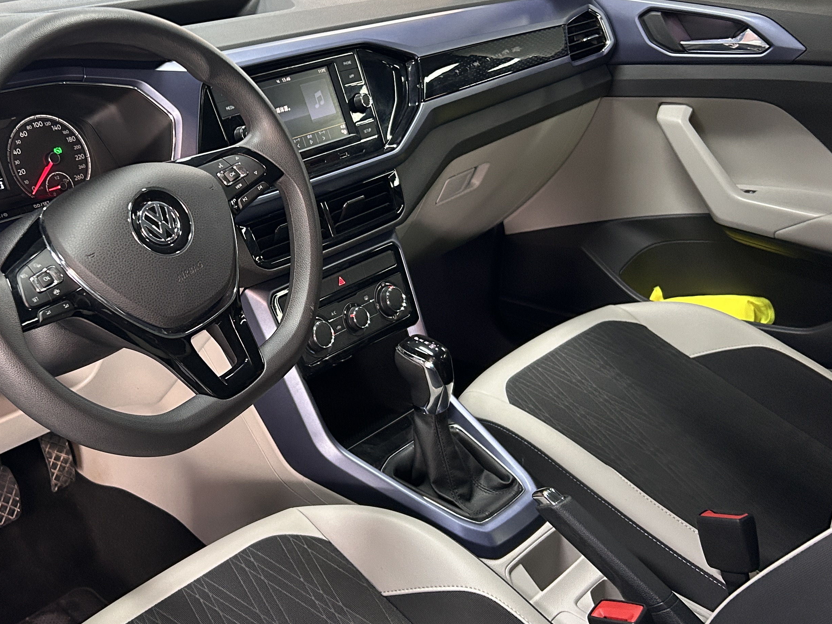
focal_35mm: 43
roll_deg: -0.5
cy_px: 242
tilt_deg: -23.1
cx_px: 223
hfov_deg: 42.7
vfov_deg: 33.5
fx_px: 1033
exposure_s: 1/50
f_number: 1.5
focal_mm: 5.7
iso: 320
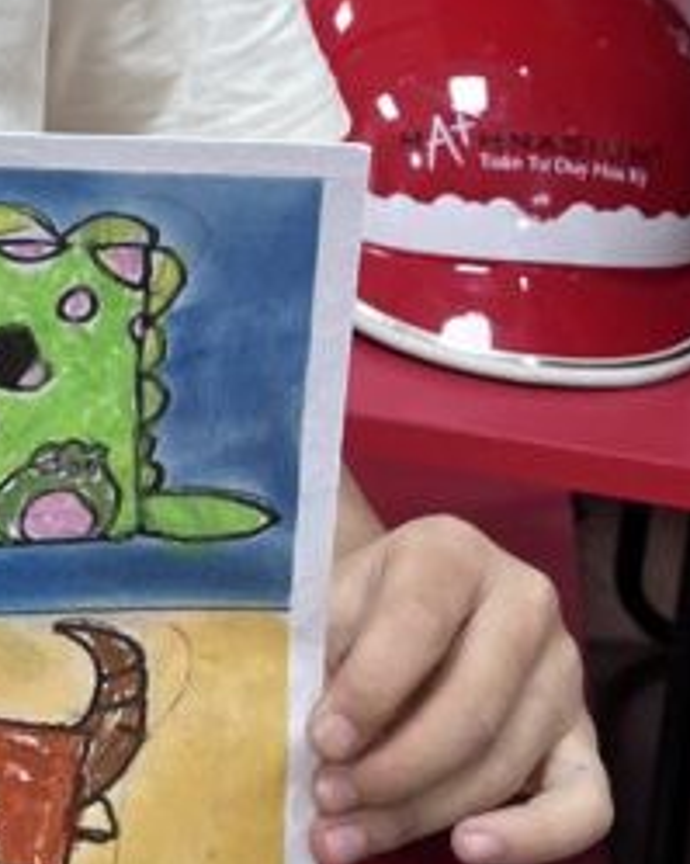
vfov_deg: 17.9
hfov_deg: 13.9
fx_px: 2605
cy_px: -187
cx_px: -440
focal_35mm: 102
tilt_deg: -11.6
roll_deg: -1.5
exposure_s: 1/100
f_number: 1.6
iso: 125
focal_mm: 5.1
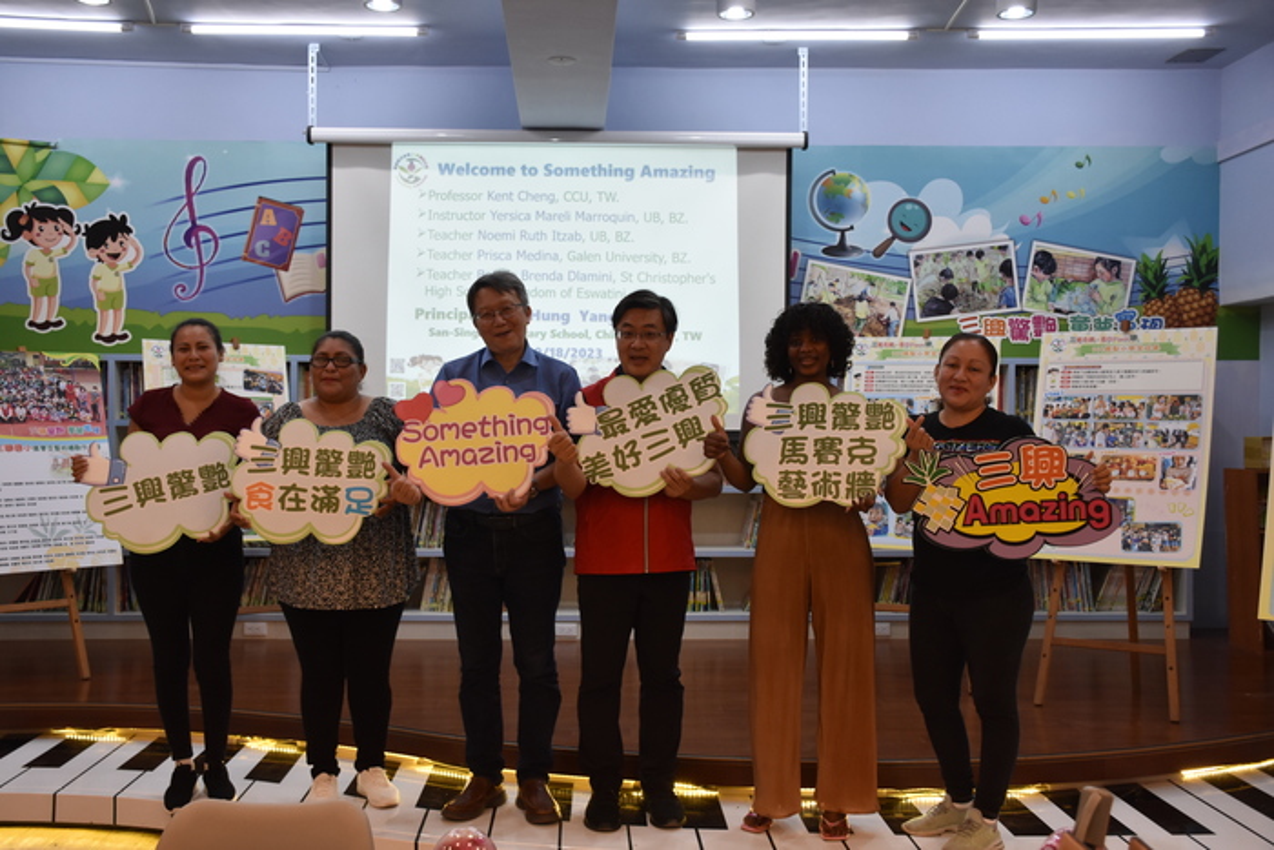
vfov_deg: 36.9
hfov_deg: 53.1
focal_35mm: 36
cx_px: 637
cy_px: 425
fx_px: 1274
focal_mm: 24
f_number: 5
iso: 800
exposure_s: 1/100
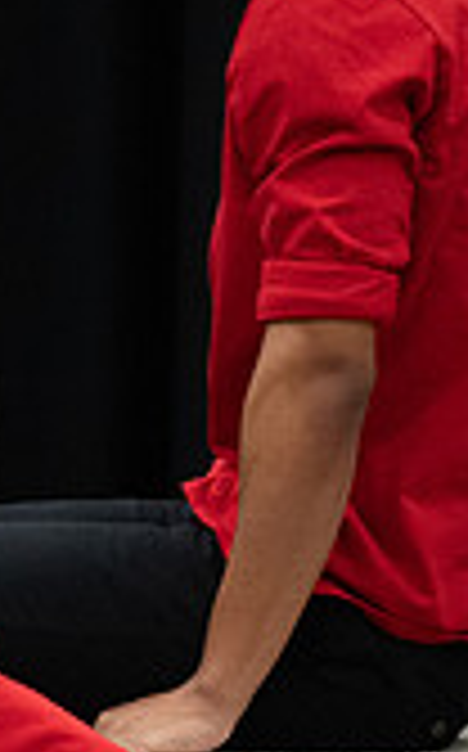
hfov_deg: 2.2
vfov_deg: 3.5
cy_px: 302
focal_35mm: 599
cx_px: -814
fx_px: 12256
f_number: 6.3
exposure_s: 1/125
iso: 8000
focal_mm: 169
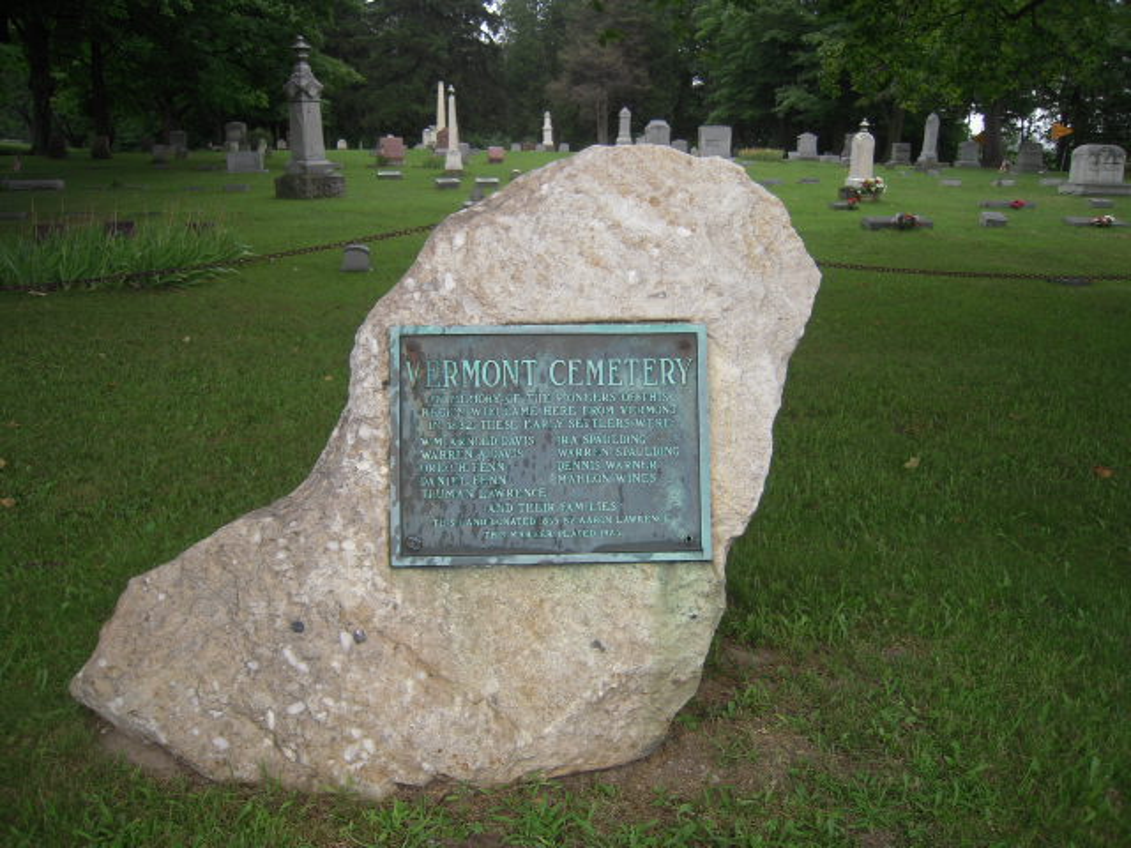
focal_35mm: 28
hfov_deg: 63.4
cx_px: 566
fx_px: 915
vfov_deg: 49.7
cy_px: 424
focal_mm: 5
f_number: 2.7
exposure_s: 1/250
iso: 100
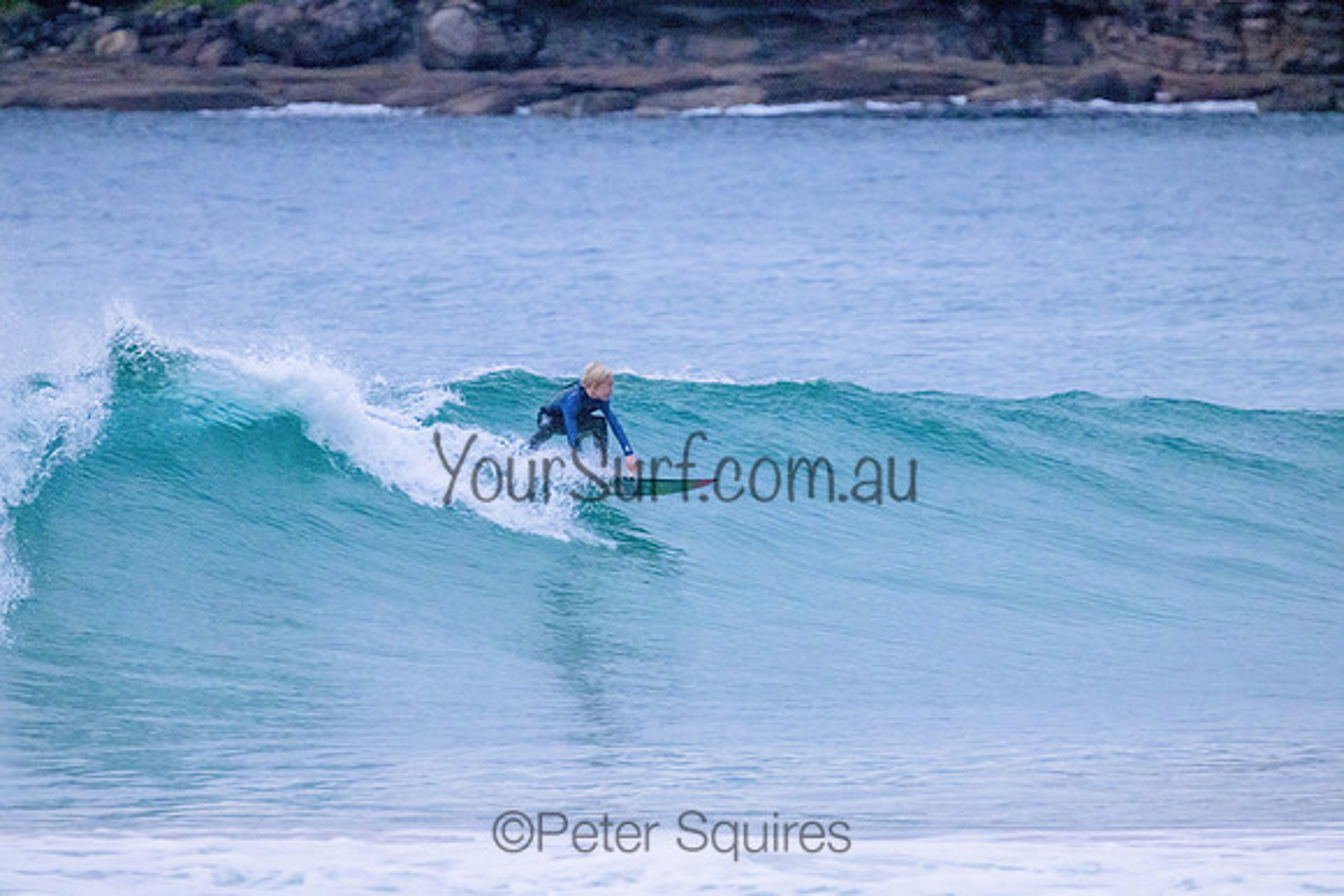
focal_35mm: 800
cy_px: 448
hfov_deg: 2.6
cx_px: 672
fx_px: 29872
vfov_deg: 1.7
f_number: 11
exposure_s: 1/320
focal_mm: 800
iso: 12800
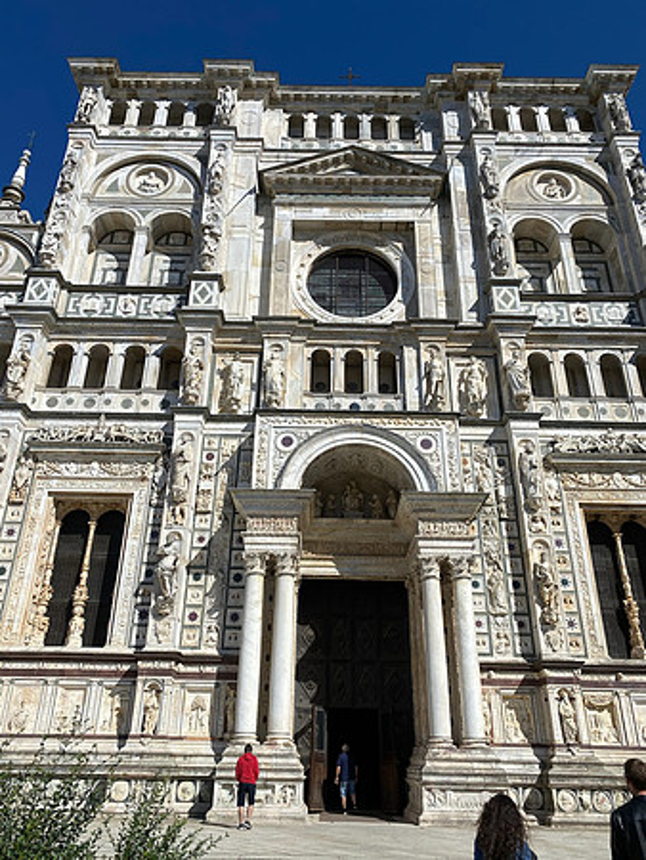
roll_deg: -1.7
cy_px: 430
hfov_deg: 53.1
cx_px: 323
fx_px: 646
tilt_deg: +27.7
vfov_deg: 67.3
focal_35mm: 26
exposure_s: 1/5747
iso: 32
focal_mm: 4.25
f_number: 1.8
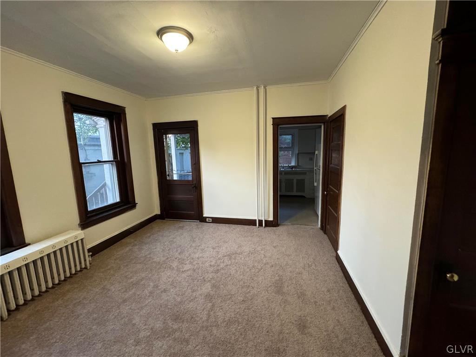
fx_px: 193
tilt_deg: -8.7
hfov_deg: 102.1
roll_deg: +1.3
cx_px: 238
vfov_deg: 85.7
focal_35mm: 14
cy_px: 178
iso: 640
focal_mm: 2.22
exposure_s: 1/60
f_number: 2.2
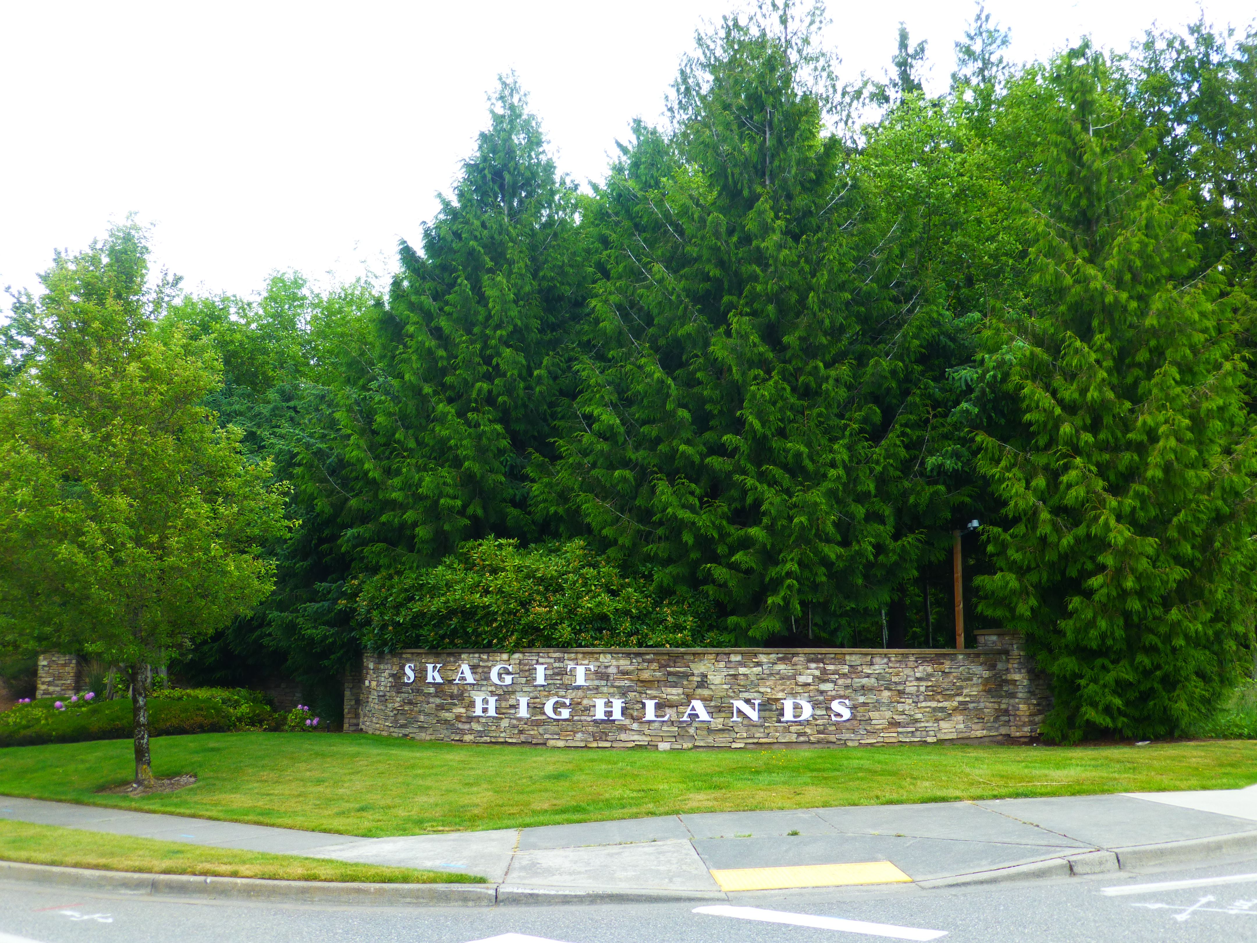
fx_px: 1235
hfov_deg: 54.0
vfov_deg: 41.8
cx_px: 628
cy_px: 472
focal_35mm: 34
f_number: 3.7
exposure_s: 1/200
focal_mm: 6.1
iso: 100
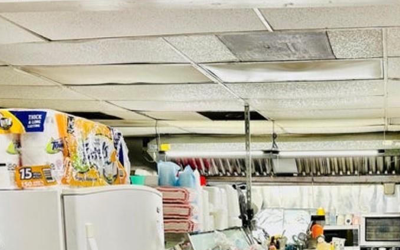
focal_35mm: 54
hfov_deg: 35.9
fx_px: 589
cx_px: 335
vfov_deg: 22.6
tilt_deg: -6.1
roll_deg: +0.1
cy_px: 275
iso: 160
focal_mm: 6.86
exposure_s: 1/60
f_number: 1.78
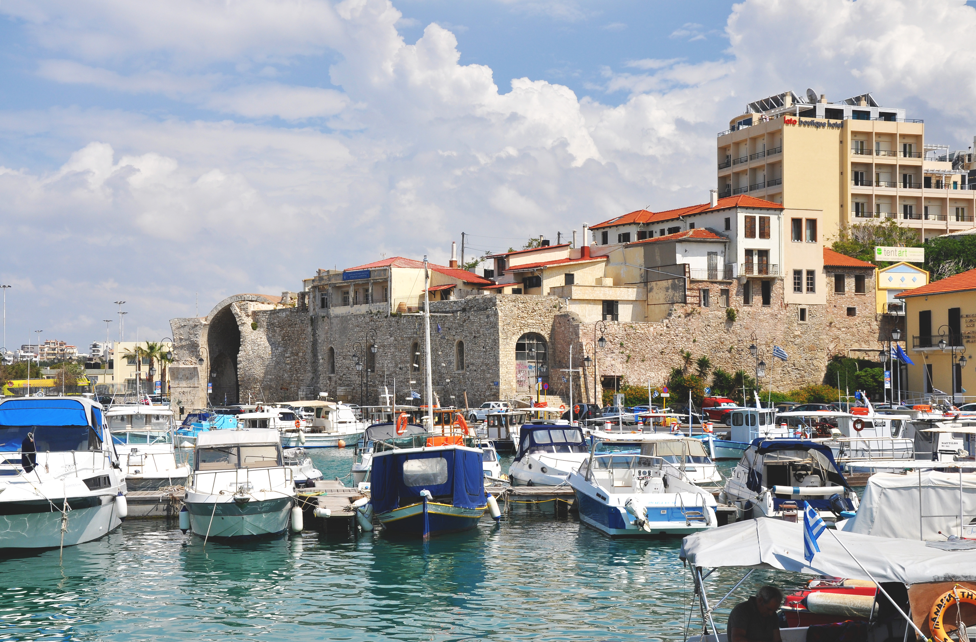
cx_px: 488
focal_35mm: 60
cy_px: 321
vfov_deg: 22.4
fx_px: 1620
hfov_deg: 33.5
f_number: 11
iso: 200
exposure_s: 1/320
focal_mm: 40
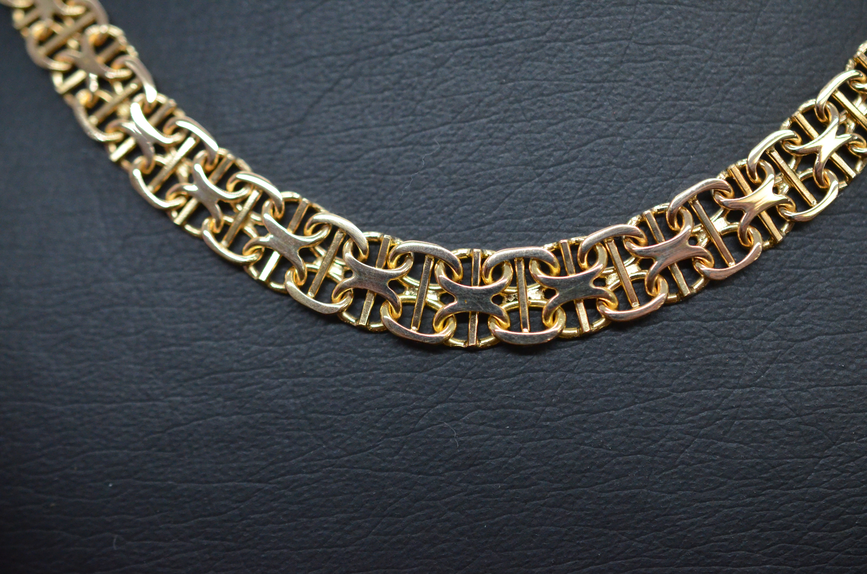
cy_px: 287
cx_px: 434
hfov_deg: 33.5
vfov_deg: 22.5
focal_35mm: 60
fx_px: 1442
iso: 2500
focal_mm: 40
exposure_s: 1/2000
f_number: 4
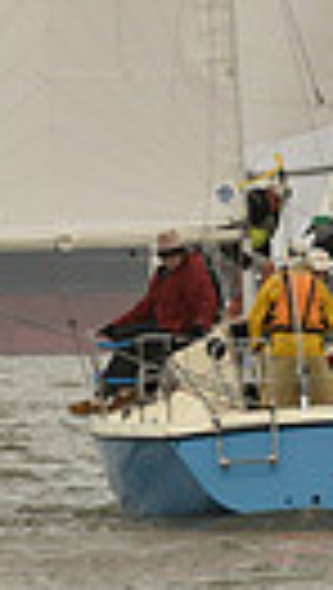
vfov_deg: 1.9
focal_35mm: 1157
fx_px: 18104
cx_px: 164
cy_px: -212
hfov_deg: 1.1
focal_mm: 250
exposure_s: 1/800
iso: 400
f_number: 9
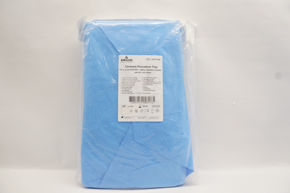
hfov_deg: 67.4
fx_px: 217
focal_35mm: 27
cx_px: 145
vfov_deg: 47.8
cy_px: 96
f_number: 6.3
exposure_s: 1/160
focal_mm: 18
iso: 800
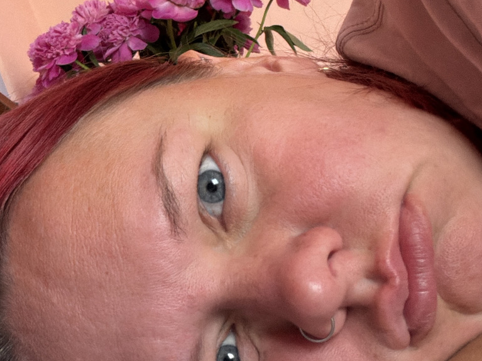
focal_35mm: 60
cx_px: 25
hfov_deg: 30.4
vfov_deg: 23.8
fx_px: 835
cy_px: 45
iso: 200
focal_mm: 2.71
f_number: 1.9
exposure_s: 1/60
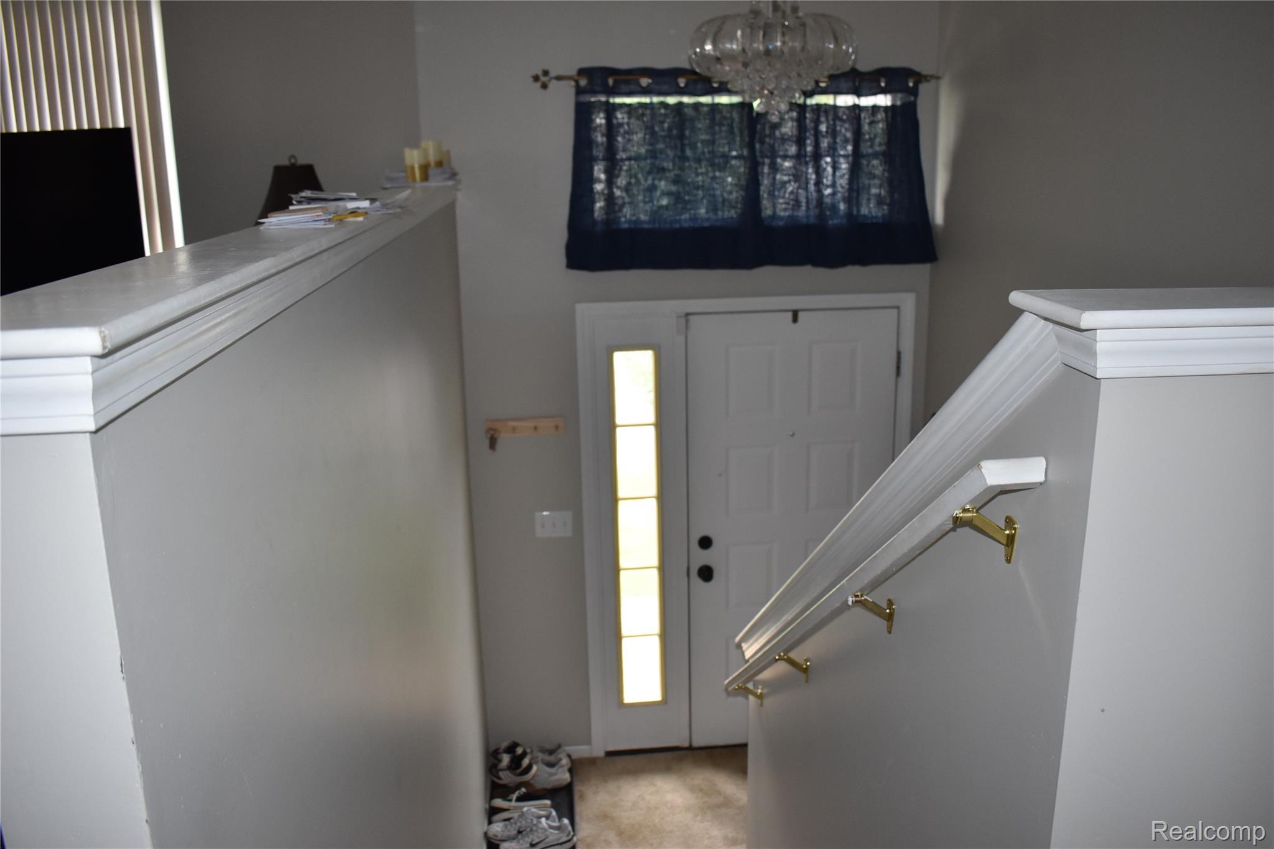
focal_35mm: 30
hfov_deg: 61.9
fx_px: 1062
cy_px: 424
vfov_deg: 43.6
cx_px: 637
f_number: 5
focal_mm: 20
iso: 800
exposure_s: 1/200
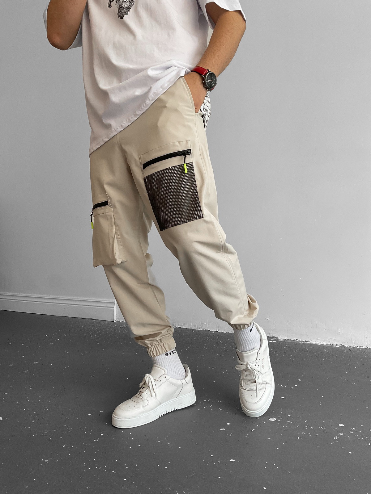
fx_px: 414
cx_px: 186
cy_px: 247
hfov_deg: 48.2
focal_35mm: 29
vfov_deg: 61.7
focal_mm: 3
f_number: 1.8
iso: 50
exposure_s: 1/120
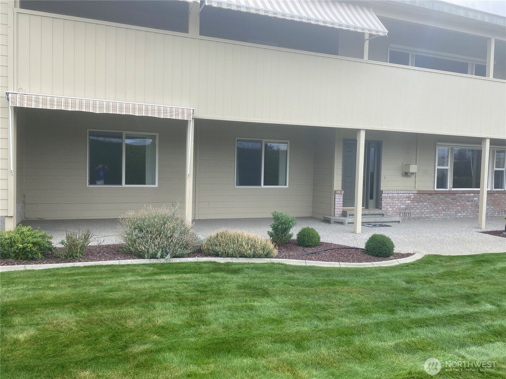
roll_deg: -0.8
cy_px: 190
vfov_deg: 53.1
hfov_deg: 67.3
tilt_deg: -3.5
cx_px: 253
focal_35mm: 26
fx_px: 380
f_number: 1.8
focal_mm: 4.25
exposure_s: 1/702
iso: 32
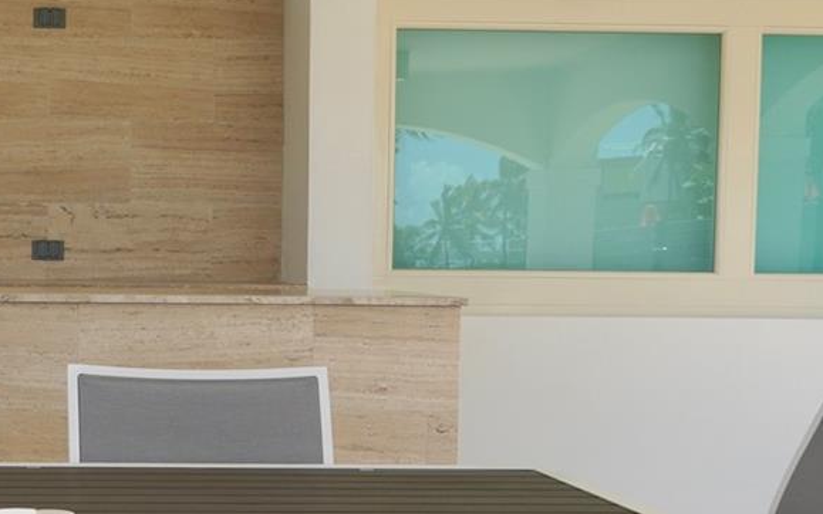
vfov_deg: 17.1
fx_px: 1705
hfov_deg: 25.8
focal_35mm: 76
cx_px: 9
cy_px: 362
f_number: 4.5
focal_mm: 18
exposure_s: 1/320
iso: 100
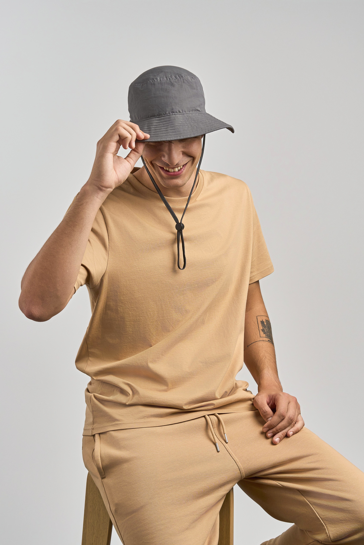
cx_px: 182
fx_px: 1137
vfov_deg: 27.0
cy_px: 272
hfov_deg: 18.2
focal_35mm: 75
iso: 320
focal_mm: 50
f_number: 9
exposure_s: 1/160
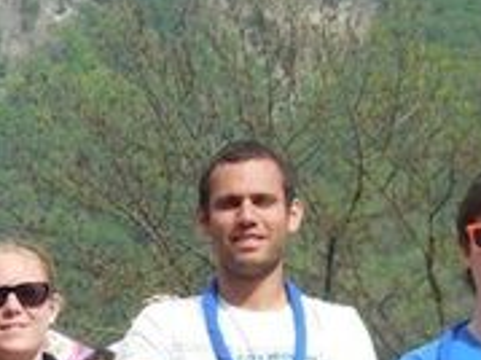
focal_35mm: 272
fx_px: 3777
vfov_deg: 5.4
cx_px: 285
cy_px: 591
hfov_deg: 7.3
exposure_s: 1/640
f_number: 4.6
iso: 125
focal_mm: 14.5
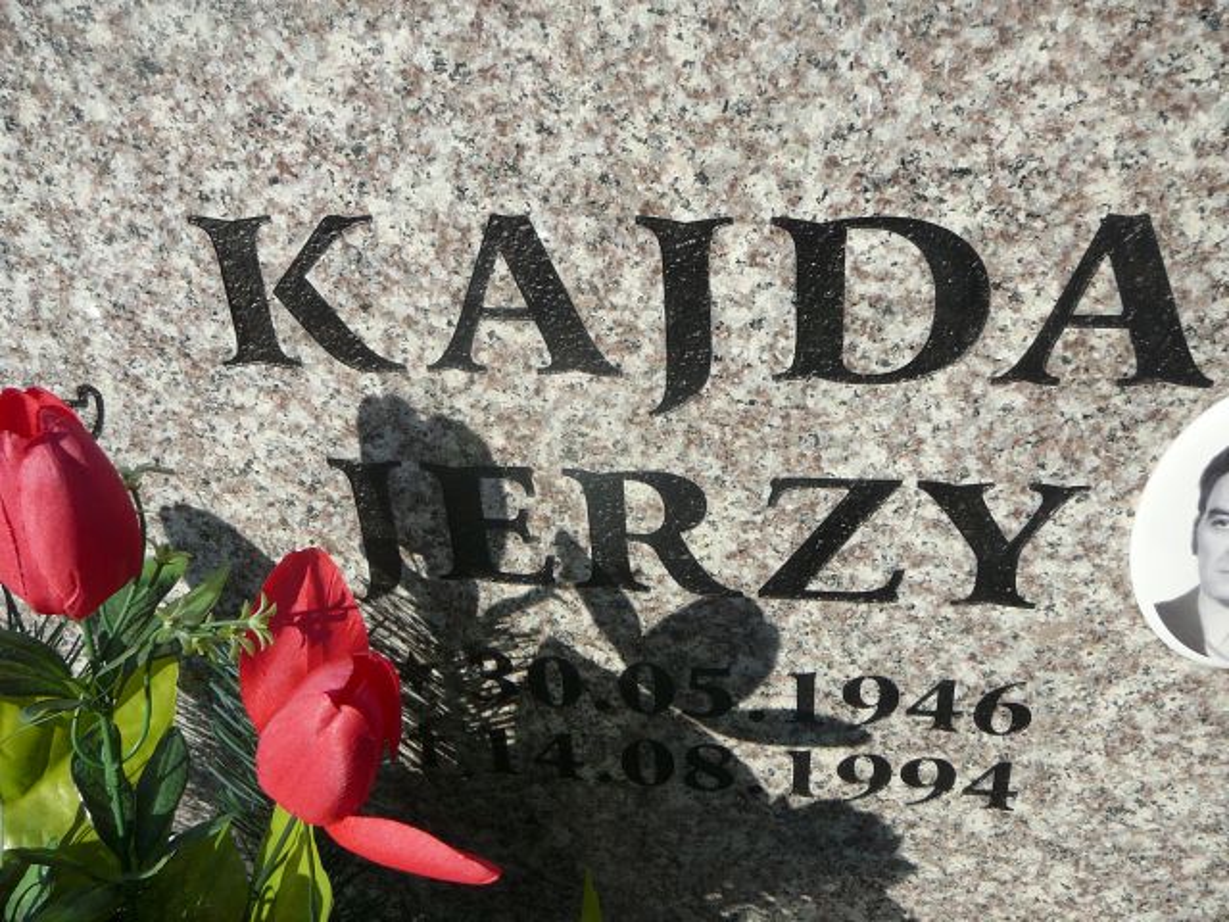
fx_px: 1243
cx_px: 614
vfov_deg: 40.7
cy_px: 461
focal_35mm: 35
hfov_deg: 52.6
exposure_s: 1/500
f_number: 5
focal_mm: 5.2
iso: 80
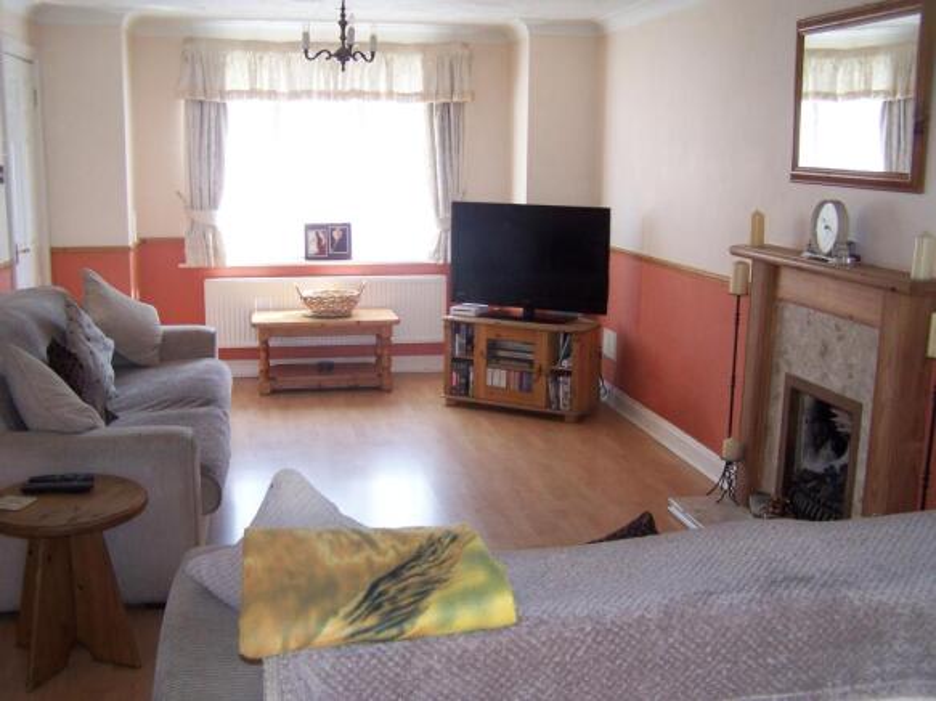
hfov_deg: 49.0
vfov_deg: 37.7
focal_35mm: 38
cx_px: 468
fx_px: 1027
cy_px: 350
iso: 140
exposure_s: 1/60
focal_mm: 6.3
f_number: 2.8
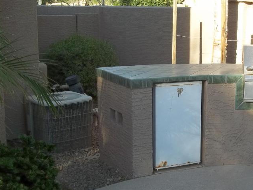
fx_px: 424
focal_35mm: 58
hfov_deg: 32.5
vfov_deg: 25.2
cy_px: 90
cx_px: 196
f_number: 3.1
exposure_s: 1/250
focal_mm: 6.5
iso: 64
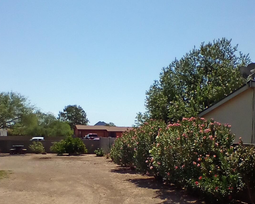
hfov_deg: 41.1
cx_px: 120
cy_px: 162
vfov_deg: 32.6
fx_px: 340
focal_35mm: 45
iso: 100
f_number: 2.4
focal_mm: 2.38
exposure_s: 1/2392
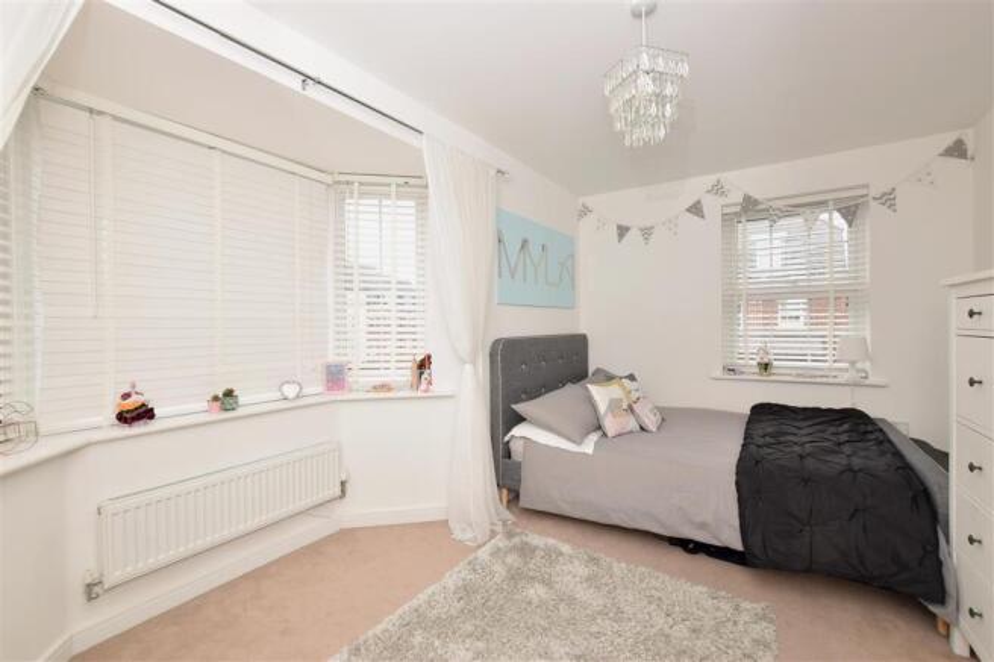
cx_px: 497
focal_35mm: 15
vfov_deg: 77.3
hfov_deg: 100.4
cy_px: 331
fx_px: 414
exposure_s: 1/40
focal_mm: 10
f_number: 9
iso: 400
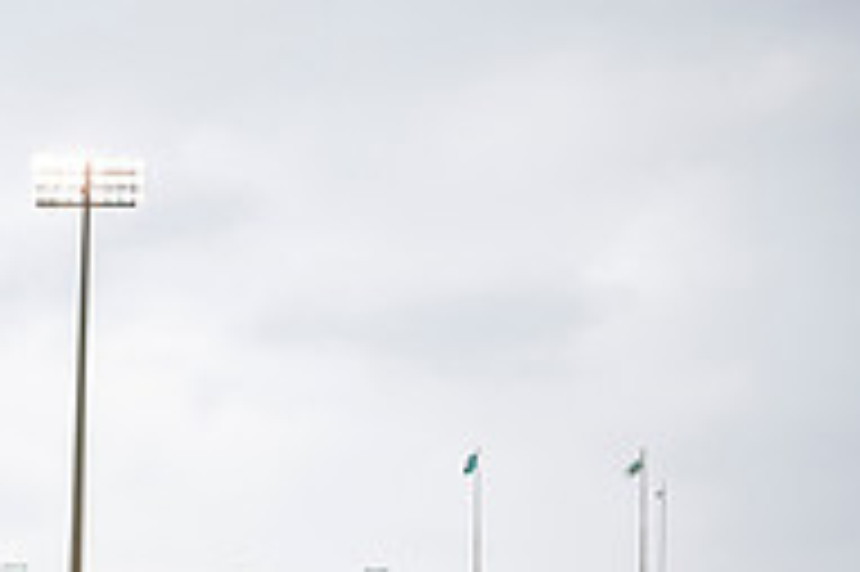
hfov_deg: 24.6
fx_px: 1742
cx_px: -216
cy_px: 835
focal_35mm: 73
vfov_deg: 17.0
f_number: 2.8
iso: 100
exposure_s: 1/500
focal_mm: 24
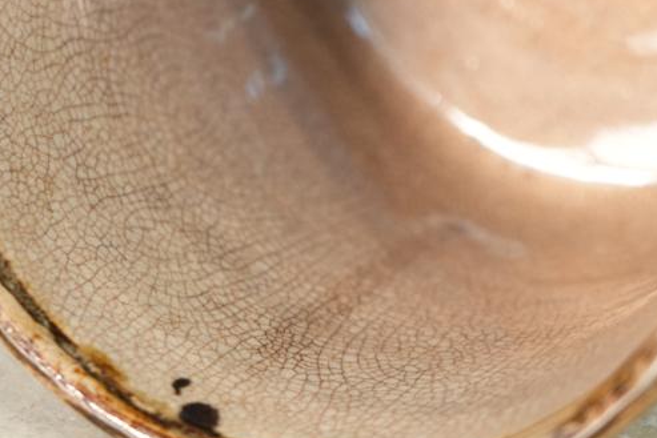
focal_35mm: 231
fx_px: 4217
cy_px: 19
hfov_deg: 8.9
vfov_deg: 5.9
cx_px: 349
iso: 2500
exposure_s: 1/125
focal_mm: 105
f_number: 4
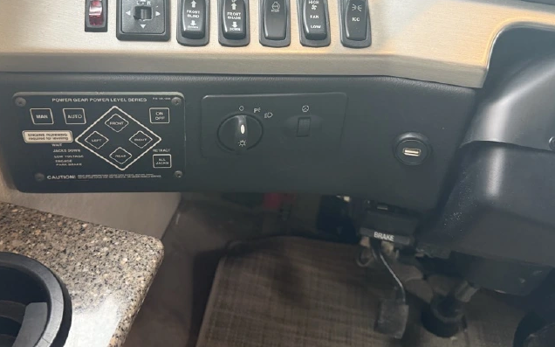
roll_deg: -4.5
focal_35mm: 32
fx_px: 484
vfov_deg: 39.0
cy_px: 120
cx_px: 242
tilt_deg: -27.9
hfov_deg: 59.5
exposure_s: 1/60
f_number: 1.78
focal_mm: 6.76
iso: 320
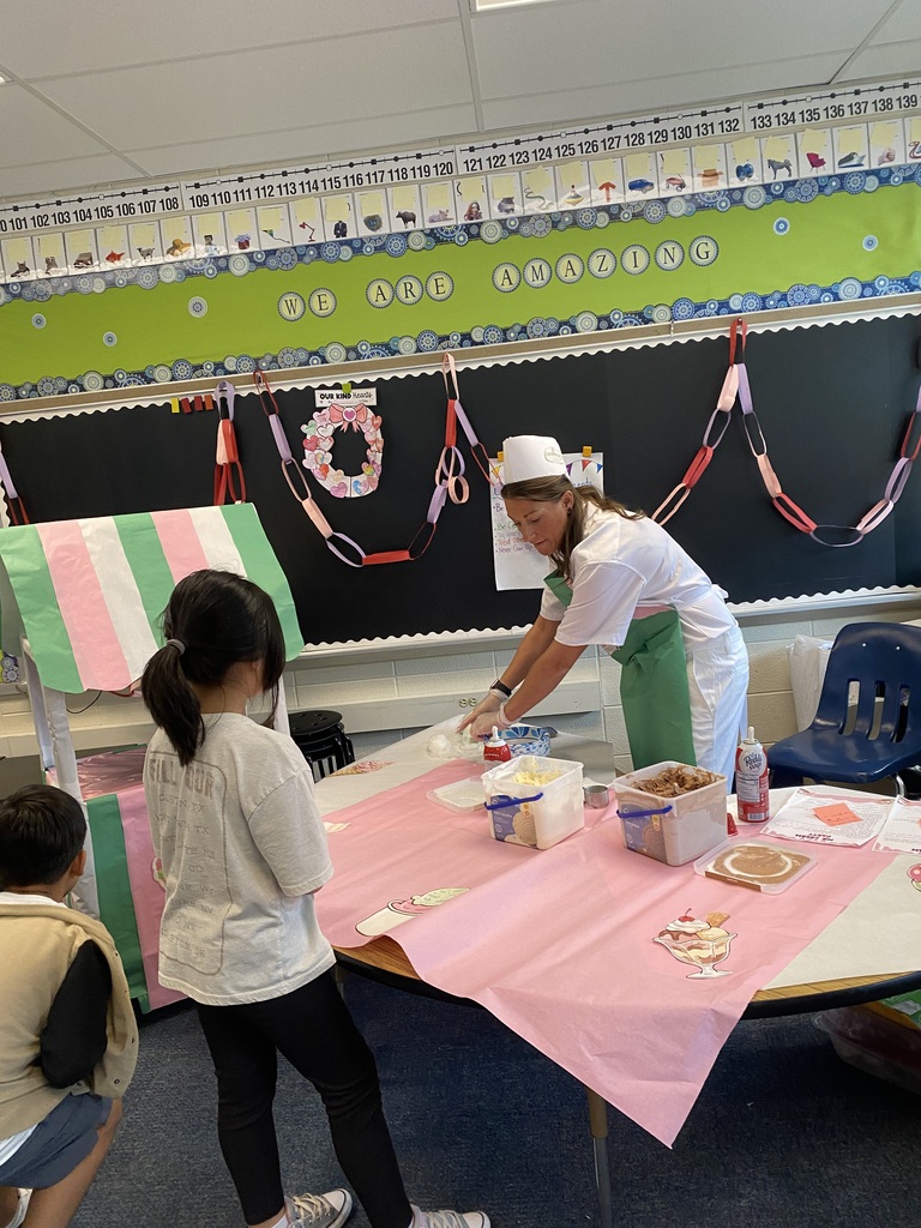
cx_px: 460
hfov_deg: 53.1
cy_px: 614
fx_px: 922
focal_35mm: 26
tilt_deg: -7.7
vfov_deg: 67.3
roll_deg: +5.3
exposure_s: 1/75
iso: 125
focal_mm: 4.25
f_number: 1.8
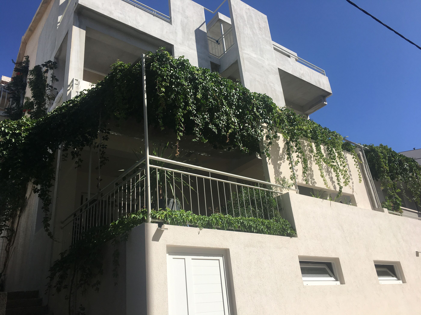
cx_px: 210
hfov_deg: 61.7
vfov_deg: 48.2
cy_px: 158
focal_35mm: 29
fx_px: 353
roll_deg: +6.8
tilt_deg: +23.7
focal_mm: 4.15
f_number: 2.2
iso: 25
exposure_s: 1/2404
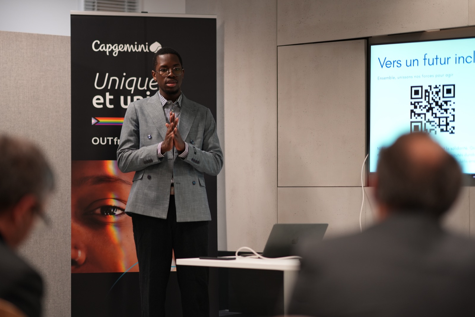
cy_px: 158
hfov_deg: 23.9
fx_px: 1121
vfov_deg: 16.1
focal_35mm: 85
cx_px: 238
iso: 640
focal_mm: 85
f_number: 1.4
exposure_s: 1/200
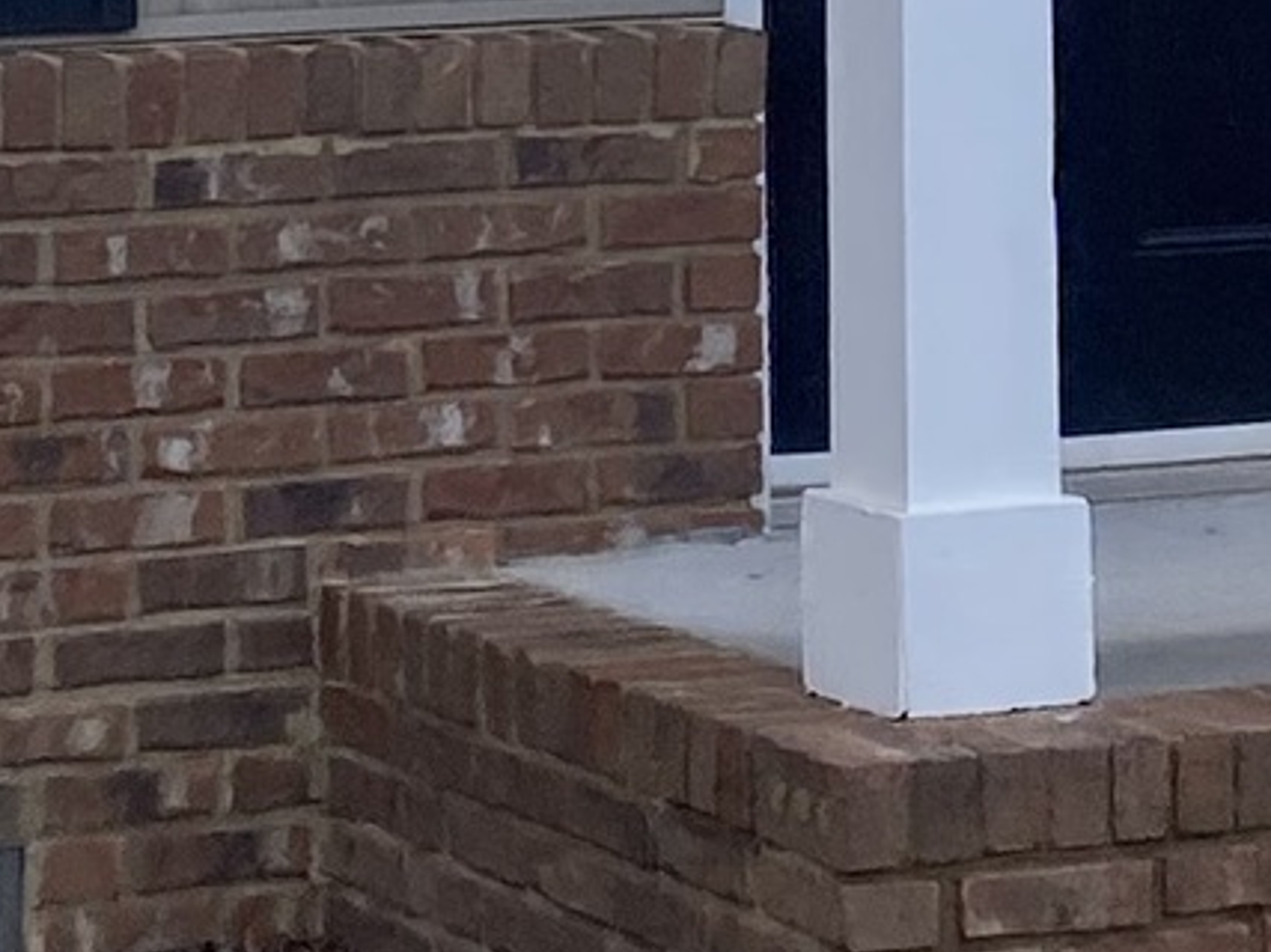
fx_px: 6864
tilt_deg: +5.1
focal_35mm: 187
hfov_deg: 10.6
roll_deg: -1.1
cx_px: 464
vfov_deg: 7.7
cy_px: -788
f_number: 1.8
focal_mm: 4.25
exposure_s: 1/2315
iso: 32
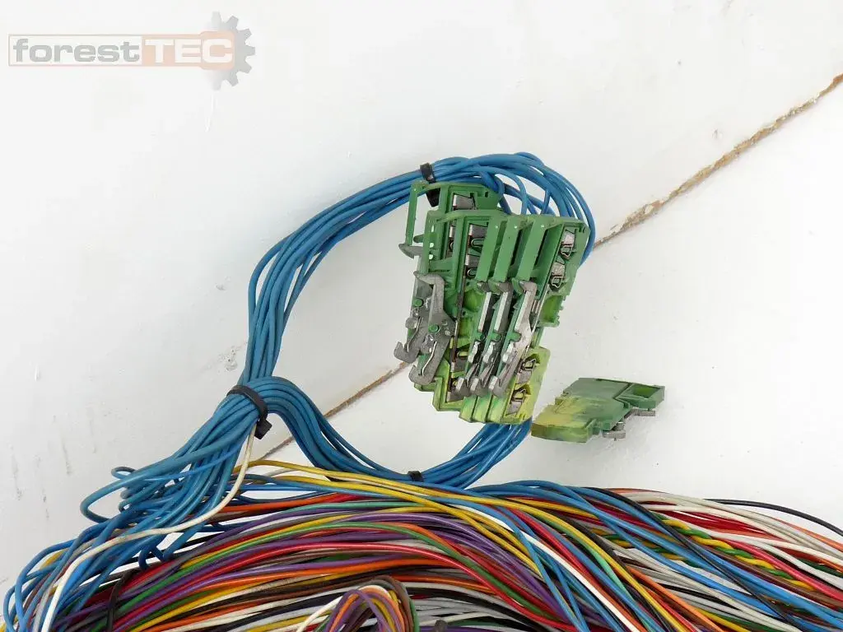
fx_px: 5065
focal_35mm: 208
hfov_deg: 9.5
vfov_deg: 7.1
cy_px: 316
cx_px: 422
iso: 100
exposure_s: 1/100
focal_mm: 26
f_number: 3.7
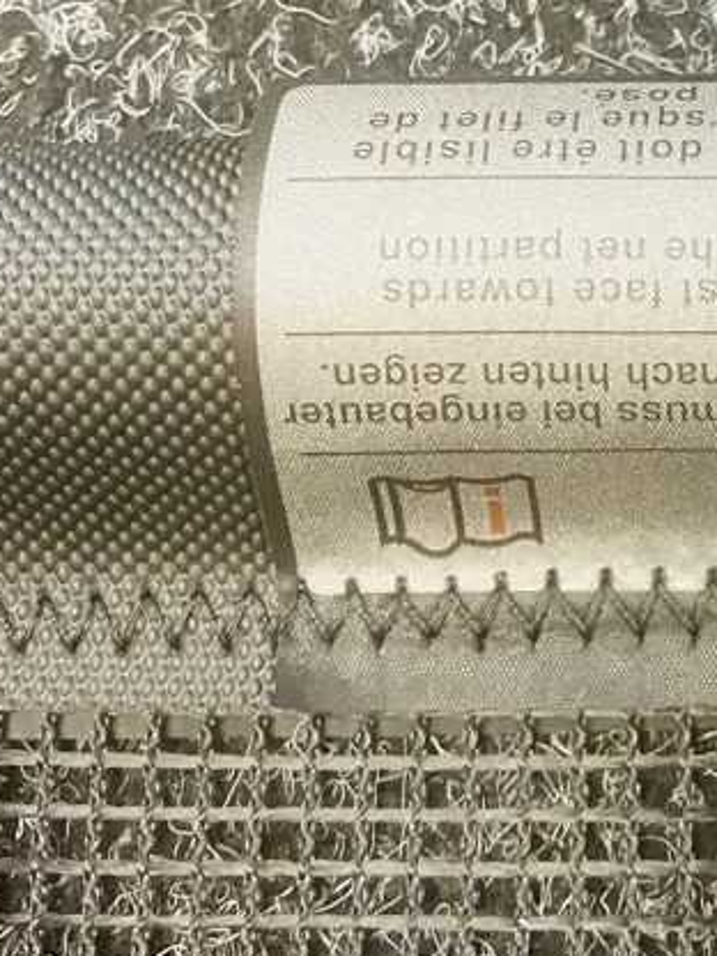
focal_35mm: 69
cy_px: 326
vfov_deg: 28.0
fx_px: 1906
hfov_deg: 20.1
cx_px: 848
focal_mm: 3.99
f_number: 1.8
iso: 500
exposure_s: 1/25
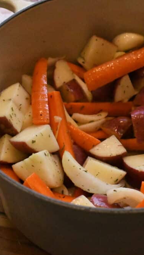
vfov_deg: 24.7
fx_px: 584
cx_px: 144
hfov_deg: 13.9
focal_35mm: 86
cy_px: 129
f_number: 6.3
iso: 28800
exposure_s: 1/8000
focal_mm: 36
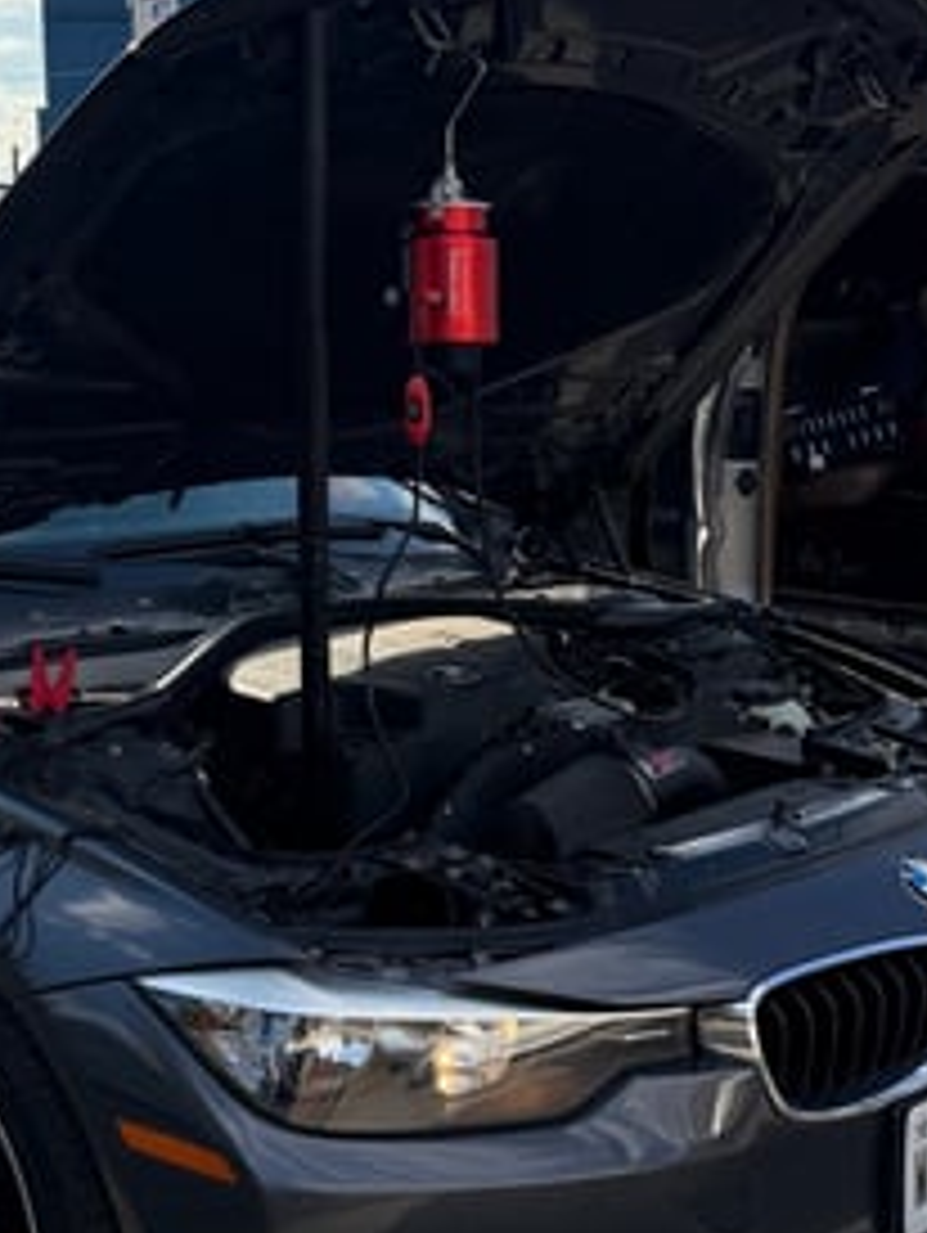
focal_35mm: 56
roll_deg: -0.1
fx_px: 1996
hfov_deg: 26.1
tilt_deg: -9.5
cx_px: 482
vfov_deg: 34.3
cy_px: 632
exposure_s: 1/5319
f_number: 1.78
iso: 100
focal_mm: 6.76
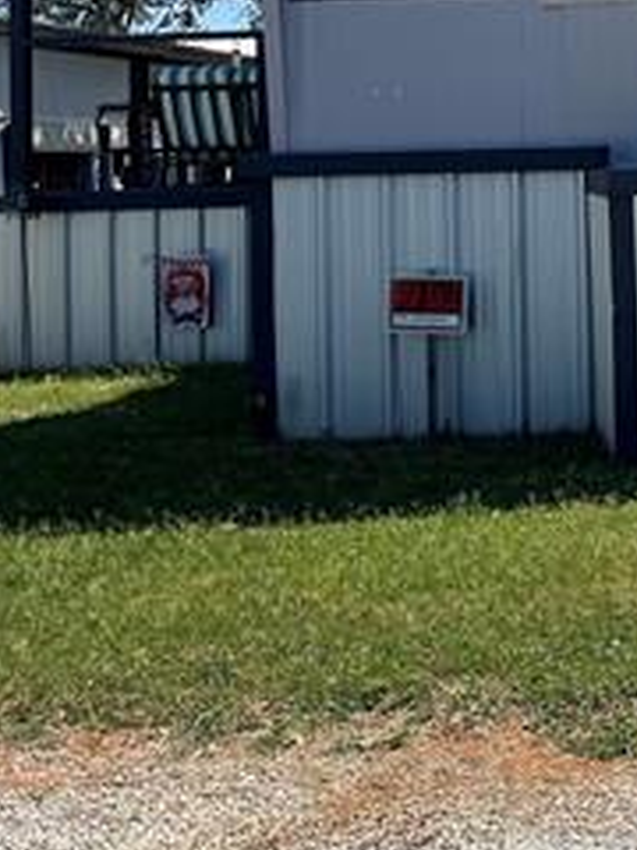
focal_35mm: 80
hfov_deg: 16.7
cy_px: 135
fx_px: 1963
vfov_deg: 23.9
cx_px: 973
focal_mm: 5.1
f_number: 1.6
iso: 32
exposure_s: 1/4348
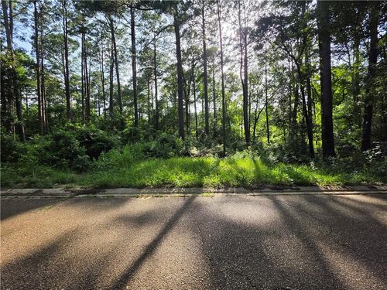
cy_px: 145
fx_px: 145
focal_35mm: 13
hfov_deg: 106.2
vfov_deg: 89.9
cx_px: 194
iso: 32
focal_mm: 2.2
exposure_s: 1/861
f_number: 1.9
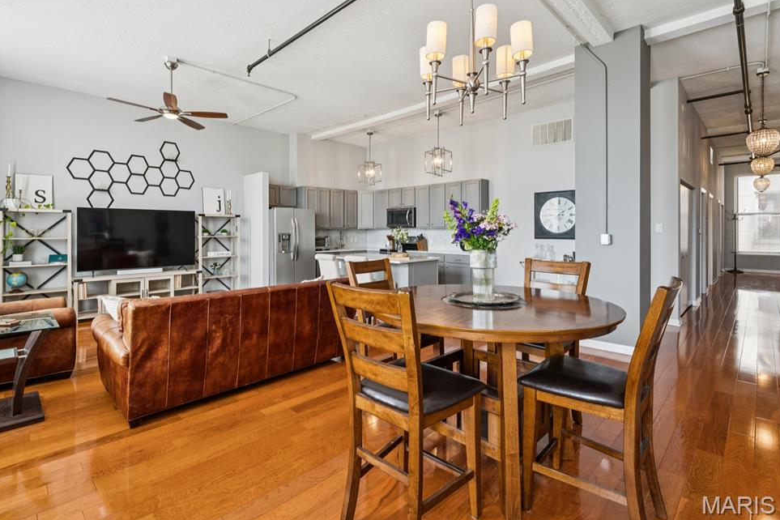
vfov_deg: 69.7
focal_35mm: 17
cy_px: 246
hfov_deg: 92.5
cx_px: 369
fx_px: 373
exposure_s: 1/5
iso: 200
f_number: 13
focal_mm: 16.2
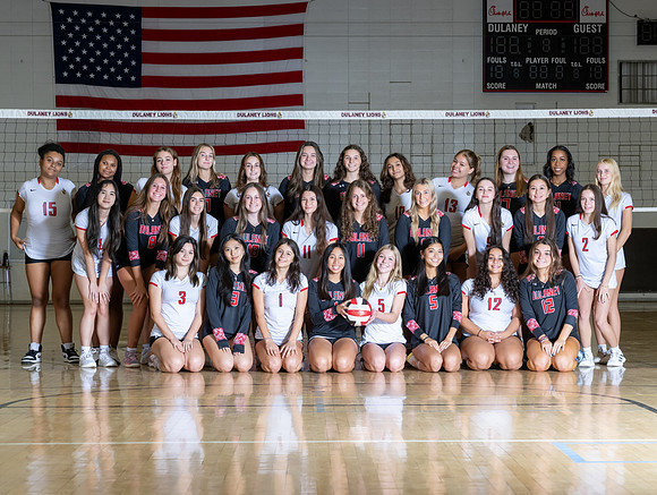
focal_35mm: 94
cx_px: 356
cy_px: 287
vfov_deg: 15.7
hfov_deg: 20.8
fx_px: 1791
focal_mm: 70
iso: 1000
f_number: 7.1
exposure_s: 1/160
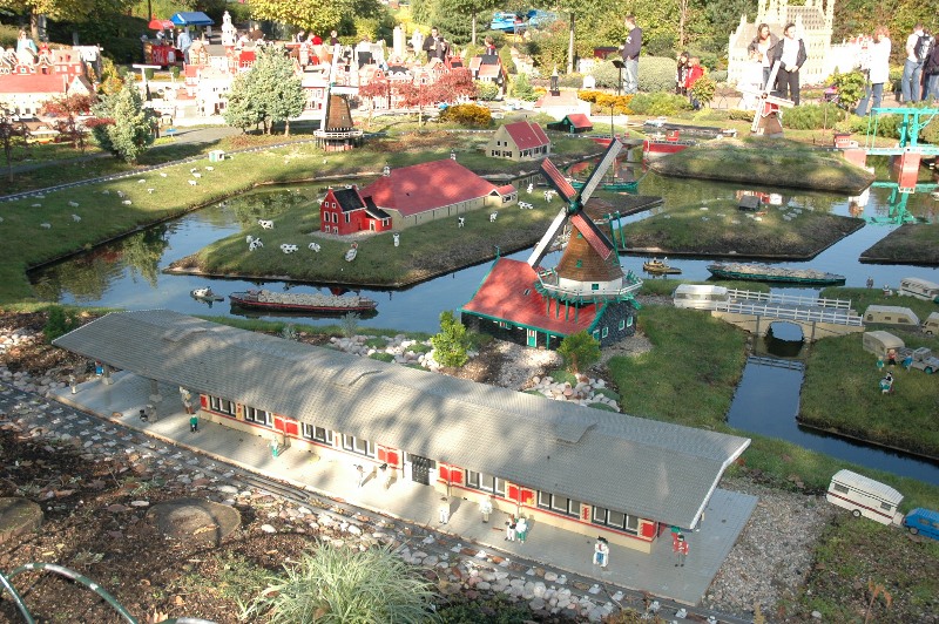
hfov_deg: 53.2
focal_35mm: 36
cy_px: 312
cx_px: 470
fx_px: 938
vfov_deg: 36.8
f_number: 3.8
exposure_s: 1/320
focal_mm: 24
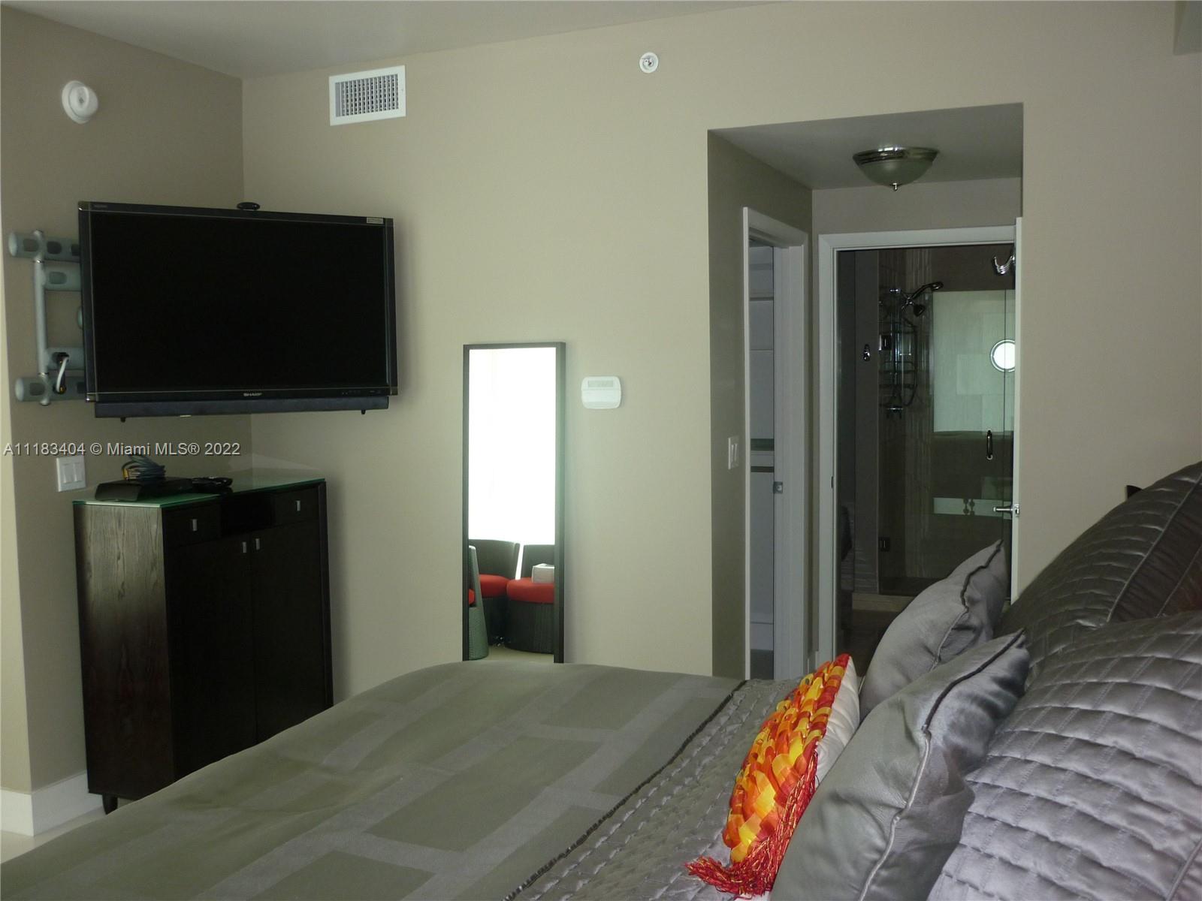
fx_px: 1146
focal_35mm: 33
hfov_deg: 55.4
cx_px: 601
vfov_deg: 42.9
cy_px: 450
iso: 125
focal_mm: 5.5
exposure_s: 1/30
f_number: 2.8
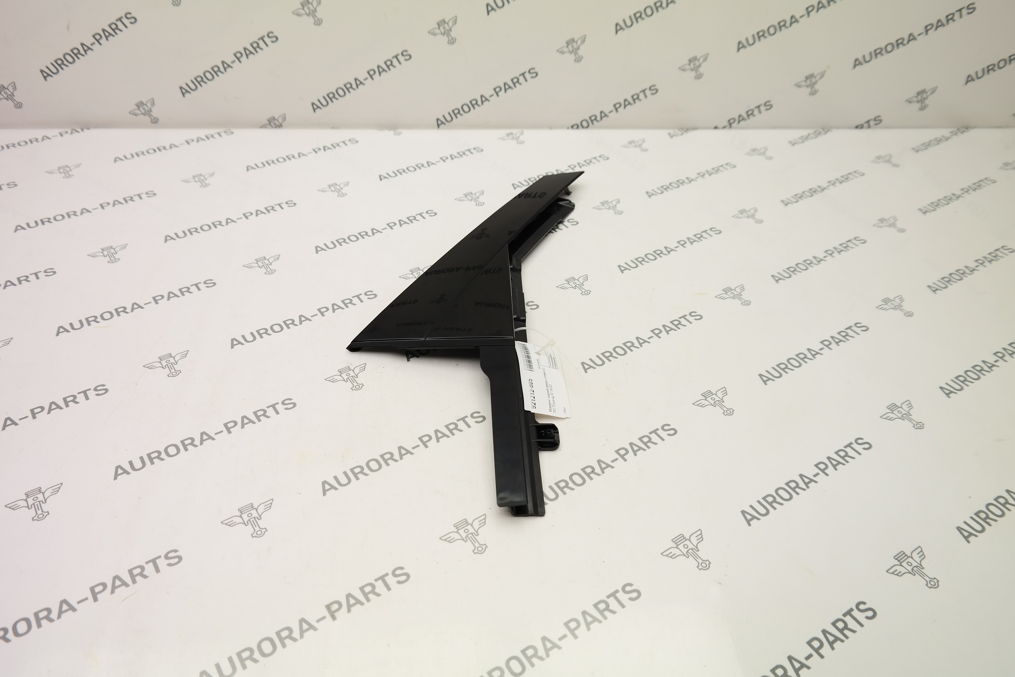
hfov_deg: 67.4
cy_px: 338
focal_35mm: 27
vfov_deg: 47.9
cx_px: 508
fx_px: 761
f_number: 3.5
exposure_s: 1/80
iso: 100
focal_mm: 18
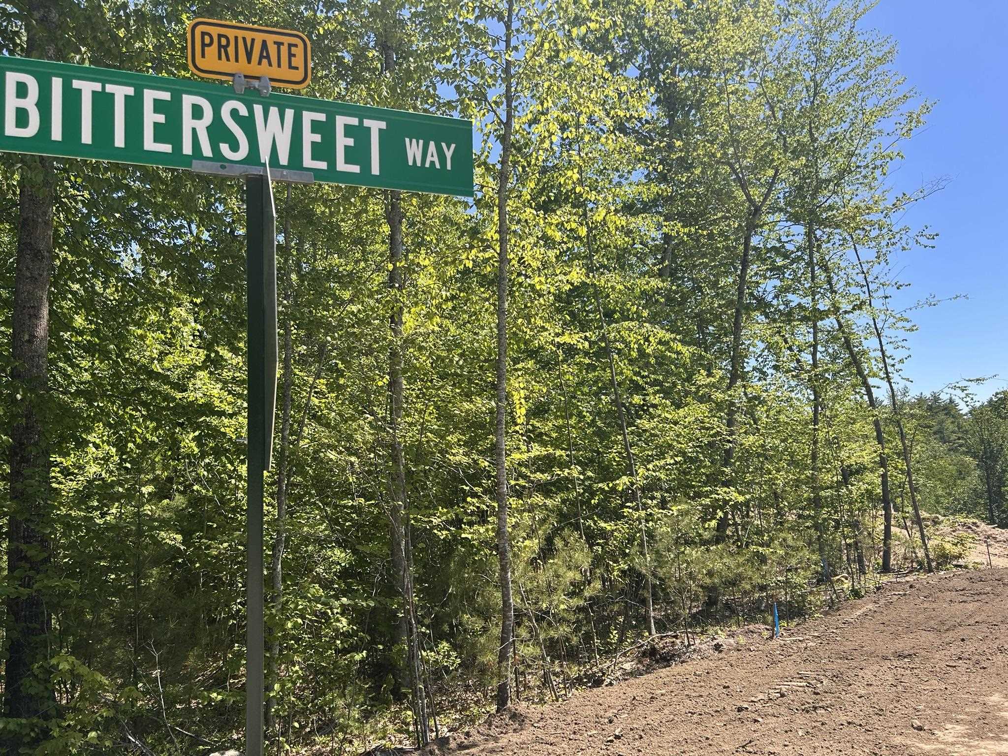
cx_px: 504
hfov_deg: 67.3
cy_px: 378
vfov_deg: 53.1
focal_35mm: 26
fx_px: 757
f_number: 1.5
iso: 50
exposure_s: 1/2208
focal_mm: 5.7
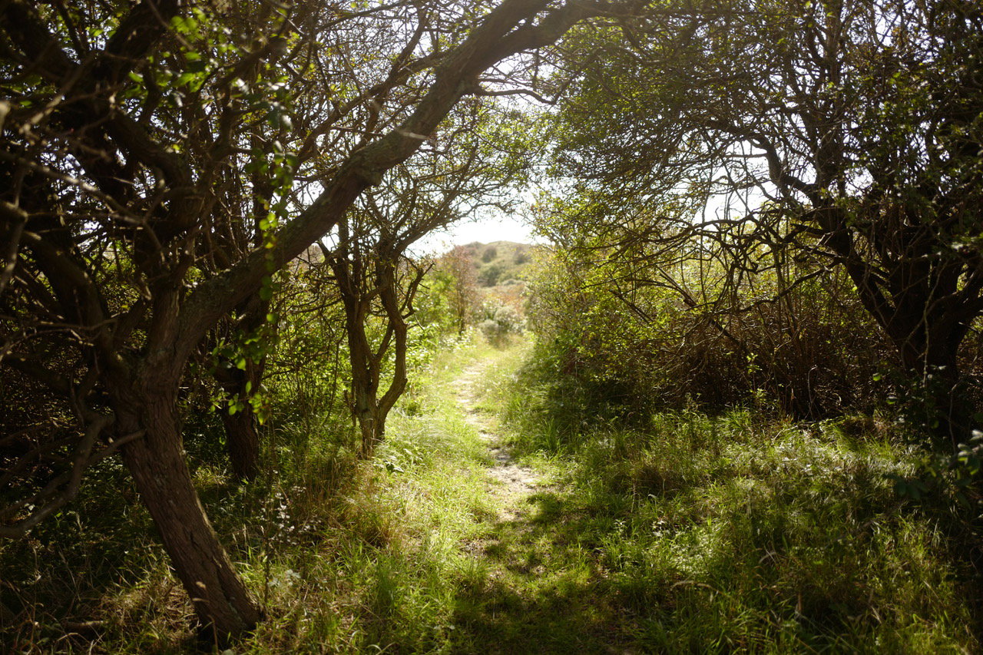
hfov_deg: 65.5
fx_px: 764
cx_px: 492
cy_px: 328
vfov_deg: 46.4
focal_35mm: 28
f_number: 1.7
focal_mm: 28
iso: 400
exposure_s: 1/5000
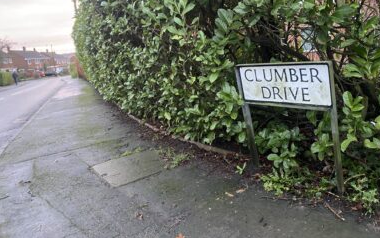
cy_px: 102
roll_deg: +4.2
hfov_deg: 64.6
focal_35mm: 29
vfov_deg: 43.1
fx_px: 301
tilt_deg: -9.8
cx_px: 199
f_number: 1.8
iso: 640
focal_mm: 4.25
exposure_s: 1/30
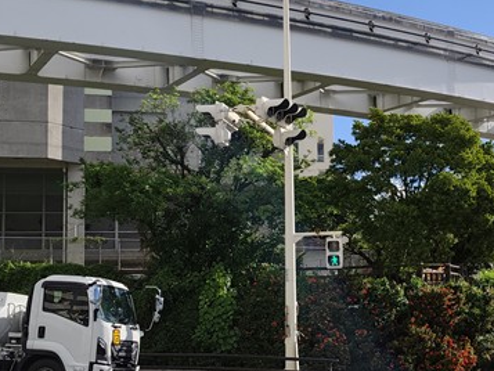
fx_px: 942
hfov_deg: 29.0
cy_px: 241
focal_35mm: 66
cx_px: 361
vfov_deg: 22.2
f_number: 1.7
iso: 100
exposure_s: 1/2000
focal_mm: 6.07
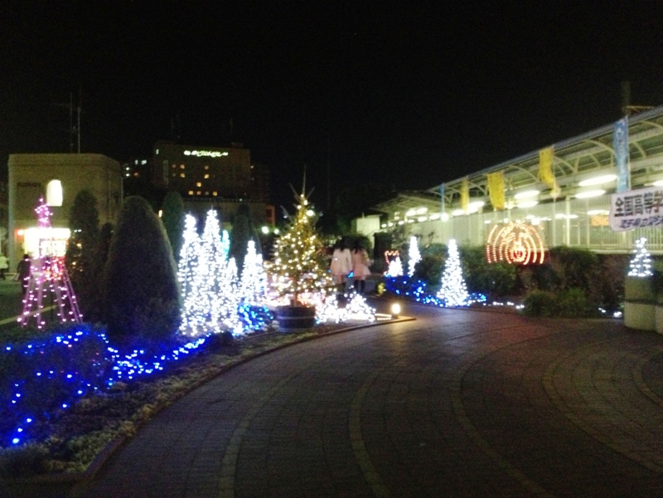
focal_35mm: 35
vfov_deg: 40.7
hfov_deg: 52.6
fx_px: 670
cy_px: 249
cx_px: 332
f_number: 2.4
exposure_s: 1/15
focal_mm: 4.28
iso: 800
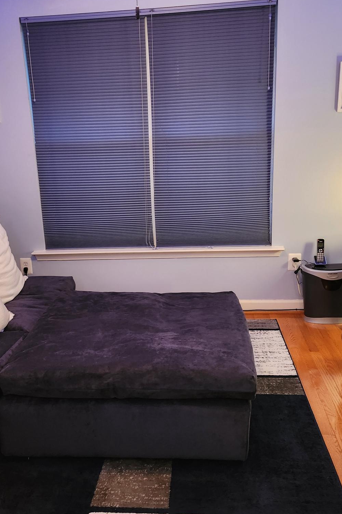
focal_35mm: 34
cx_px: 148
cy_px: 258
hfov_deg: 38.8
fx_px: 485
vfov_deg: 55.8
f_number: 1.8
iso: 640
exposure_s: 1/40
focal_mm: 5
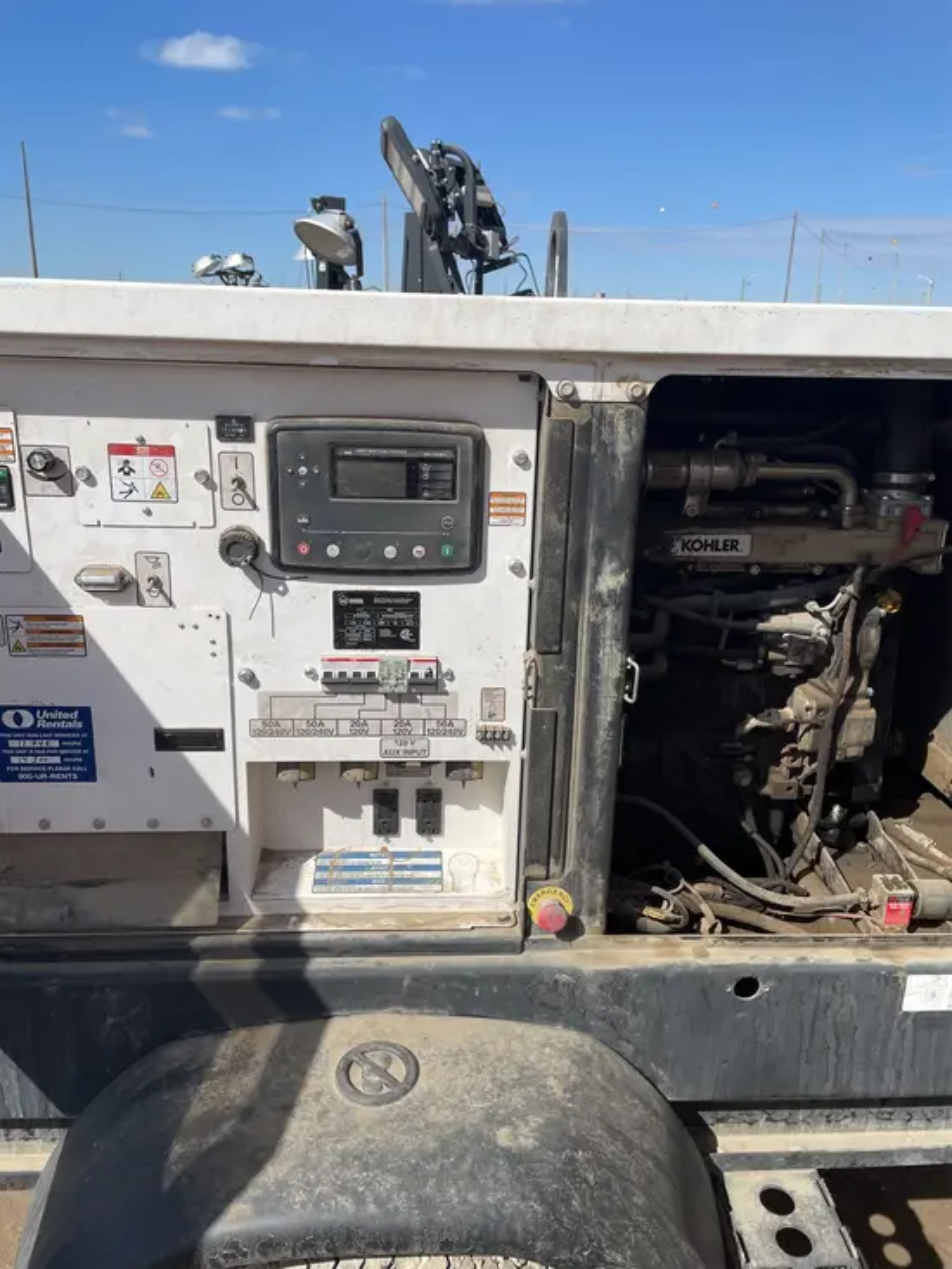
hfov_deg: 53.1
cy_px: 634
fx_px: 953
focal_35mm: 26
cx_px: 476
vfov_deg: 67.3
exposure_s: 1/5556
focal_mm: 4.2
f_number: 1.6
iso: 32
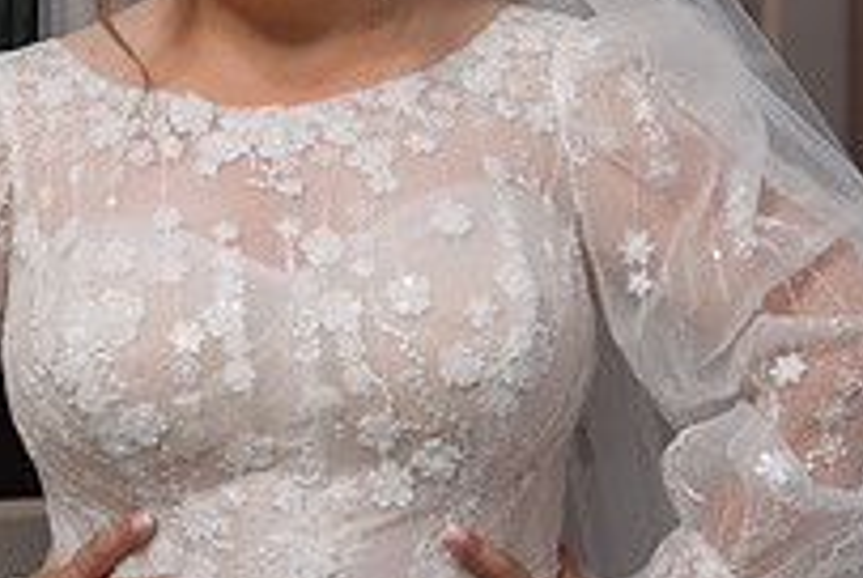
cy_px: 157
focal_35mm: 111
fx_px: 2665
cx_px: 123
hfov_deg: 18.2
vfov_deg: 12.4
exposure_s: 1/200
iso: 1600
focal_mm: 38
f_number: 2.8
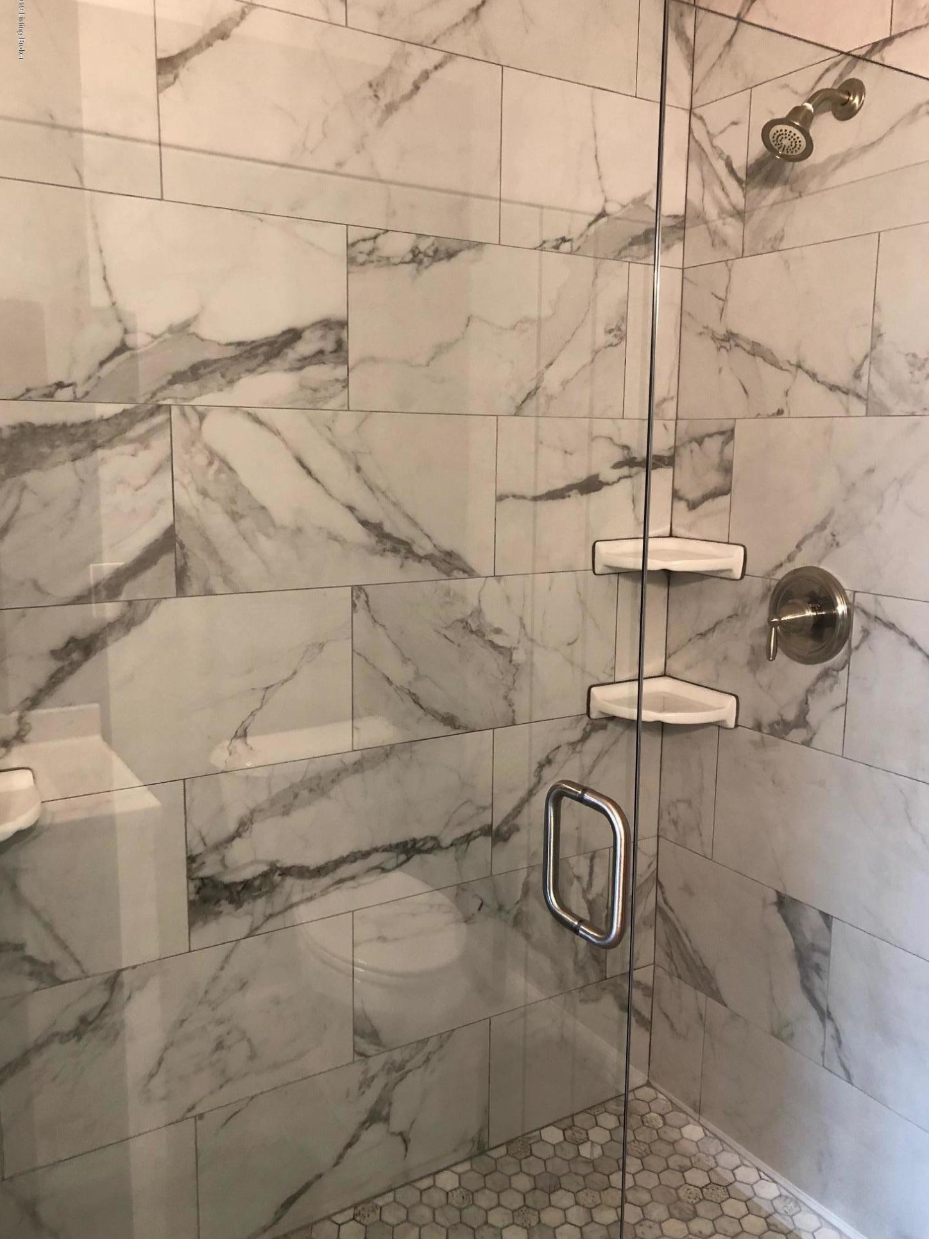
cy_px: 626
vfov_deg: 61.7
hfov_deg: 48.2
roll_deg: -0.8
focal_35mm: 29
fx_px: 1038
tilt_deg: -10.3
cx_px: 472
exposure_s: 1/15
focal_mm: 3.99
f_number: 1.8
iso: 64
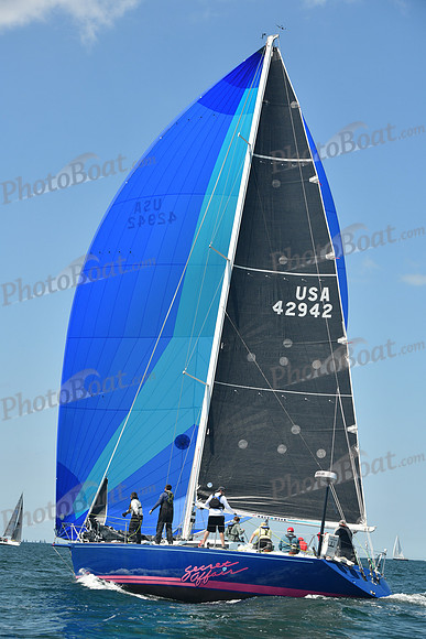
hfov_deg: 19.5
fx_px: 1242
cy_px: 320
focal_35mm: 70
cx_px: 213
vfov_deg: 28.8
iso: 320
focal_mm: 70
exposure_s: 1/640
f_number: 7.1
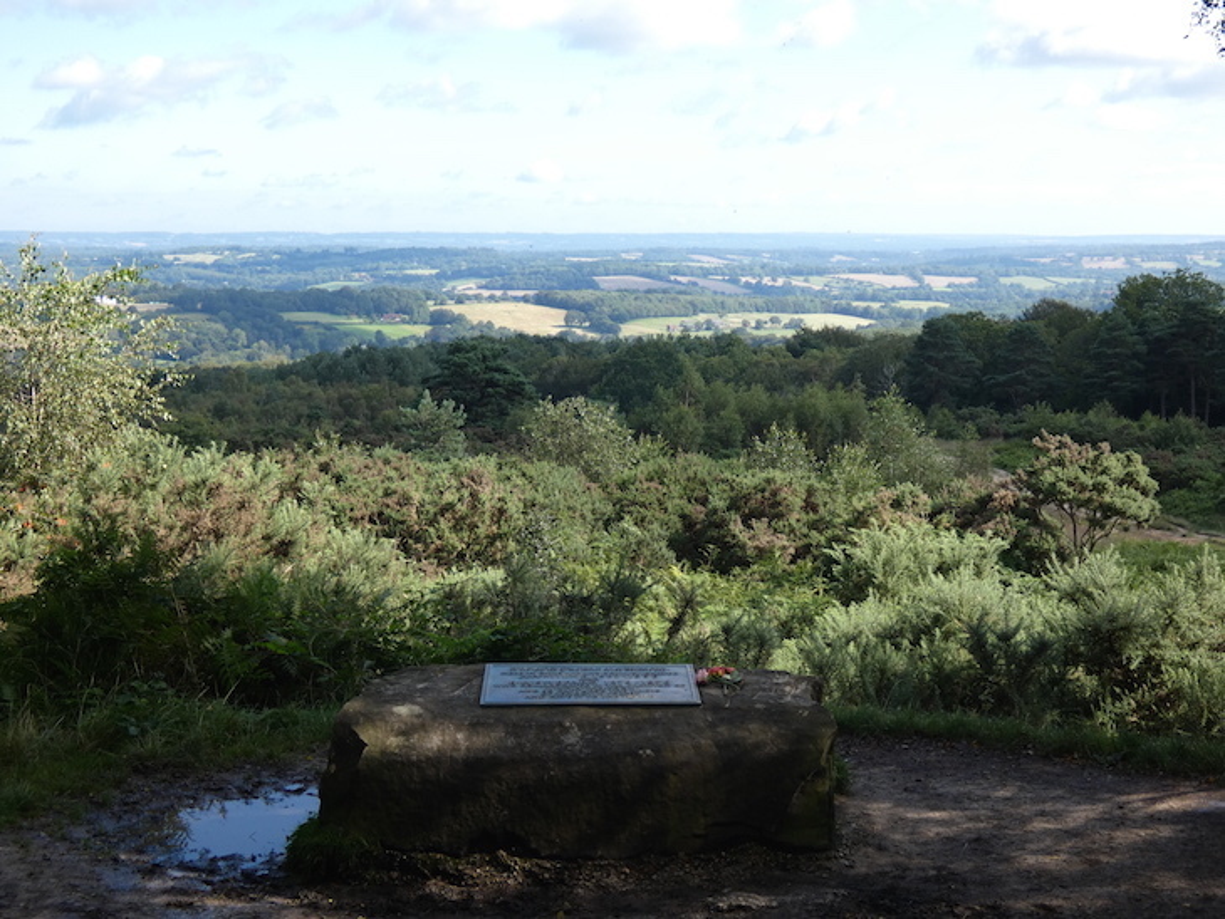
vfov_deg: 25.2
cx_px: 612
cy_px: 460
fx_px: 2053
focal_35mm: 58
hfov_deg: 33.2
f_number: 4.1
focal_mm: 10.4
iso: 80
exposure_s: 1/250
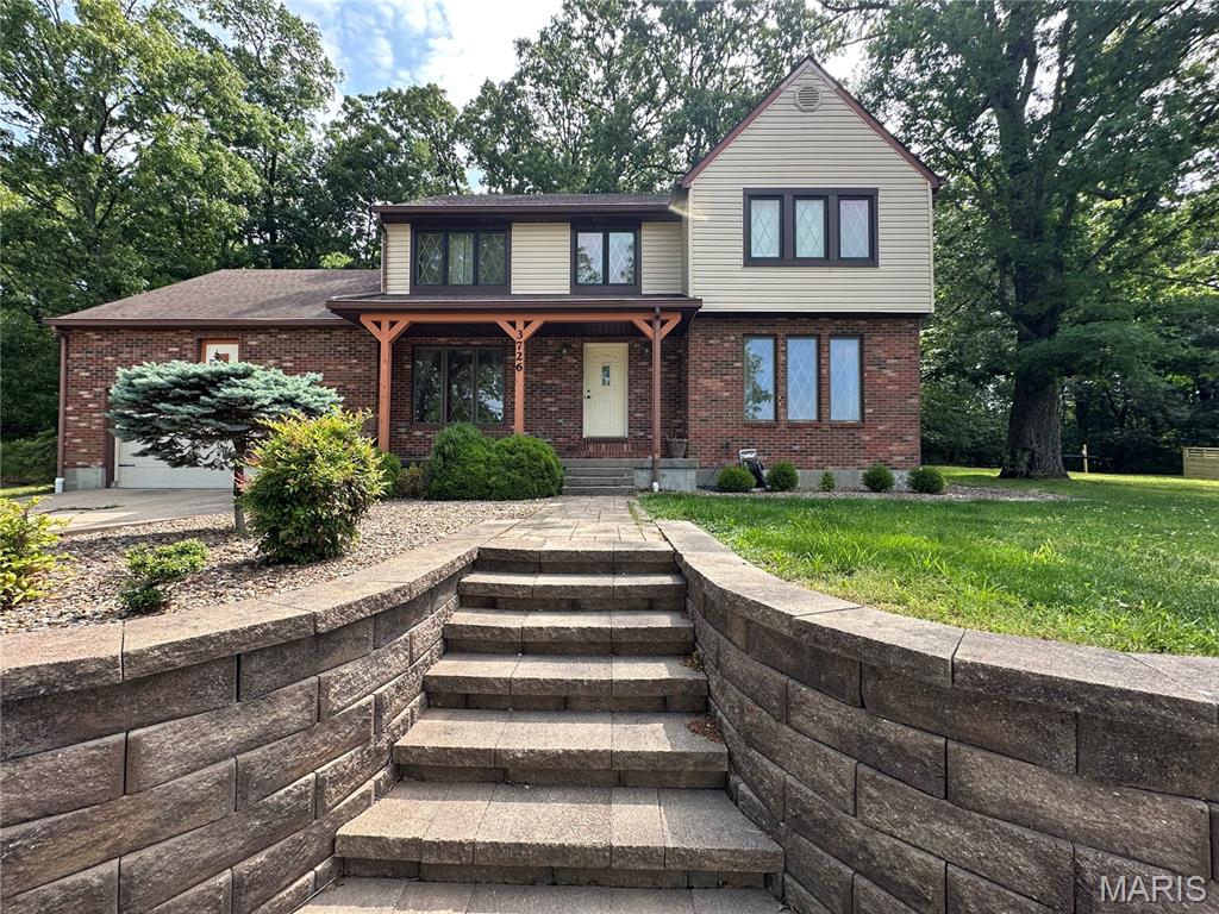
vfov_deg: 85.7
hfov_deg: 102.1
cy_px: 457
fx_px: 493
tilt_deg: +2.0
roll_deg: -0.9
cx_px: 610
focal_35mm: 14
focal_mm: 2.22
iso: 40
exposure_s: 1/511
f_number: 2.2
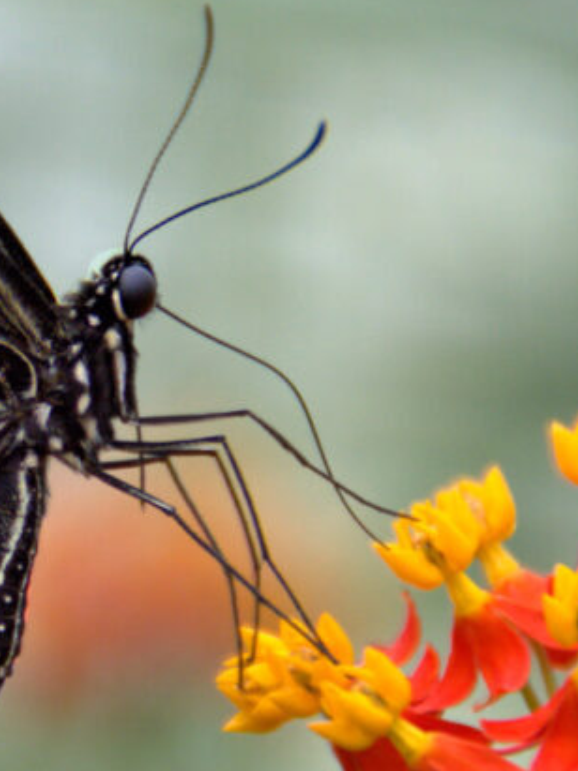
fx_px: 16016
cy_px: 333
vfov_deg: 2.8
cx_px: 21
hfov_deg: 2.1
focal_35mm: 719
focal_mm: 200
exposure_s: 1/500
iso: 640
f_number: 6.3
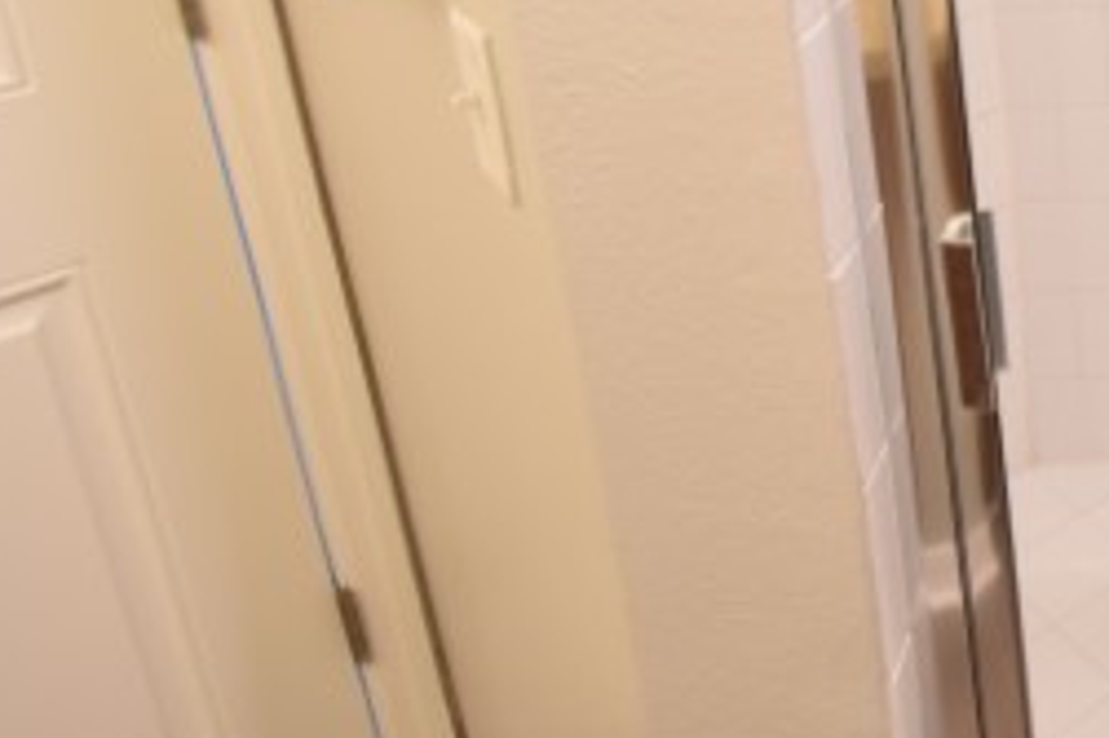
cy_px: -115
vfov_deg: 27.8
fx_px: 1324
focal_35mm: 43
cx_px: 1423
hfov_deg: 33.7
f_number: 3.5
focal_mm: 10
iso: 1100
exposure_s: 1/60
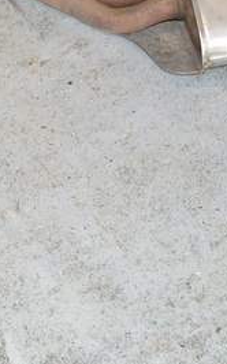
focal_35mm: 101
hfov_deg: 12.9
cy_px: 49
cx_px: 38
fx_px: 1001
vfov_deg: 20.3
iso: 1800
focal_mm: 22
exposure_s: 1/60
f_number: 3.8
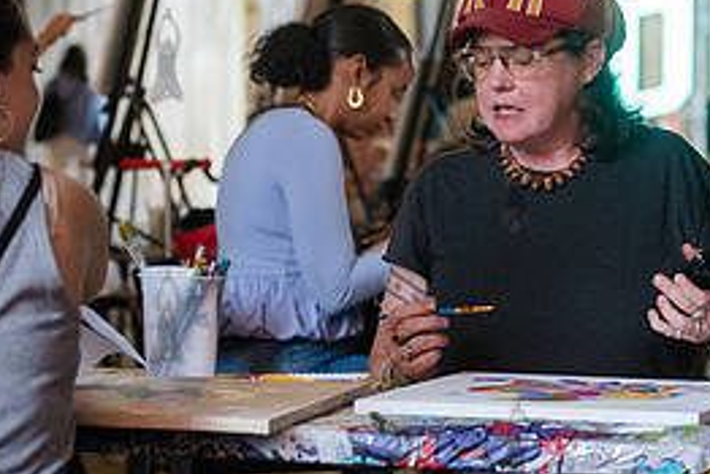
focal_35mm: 184
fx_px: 3631
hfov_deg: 11.1
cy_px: 186
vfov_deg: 7.5
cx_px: 515
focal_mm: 80
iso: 5000
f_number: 4
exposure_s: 1/250
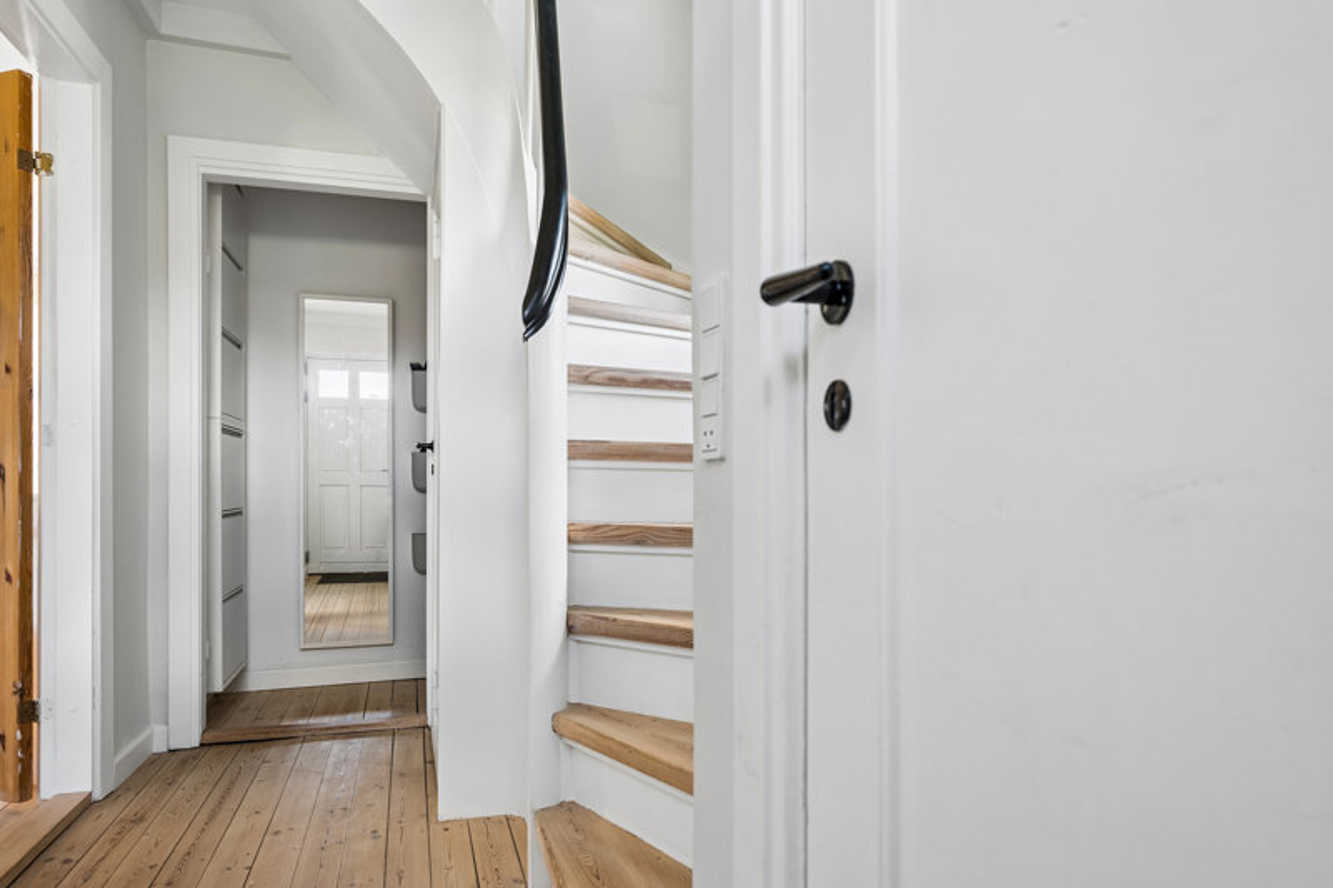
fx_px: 796
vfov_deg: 58.3
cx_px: 666
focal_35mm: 22
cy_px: 444
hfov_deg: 79.9
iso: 400
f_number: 6.3
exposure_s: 1/30
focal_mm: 21.5
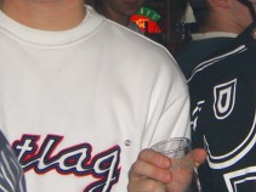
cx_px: 207
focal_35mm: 144
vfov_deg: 10.3
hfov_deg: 13.6
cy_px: 49
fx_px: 1064
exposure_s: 1/60
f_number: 2.8
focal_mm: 7.9
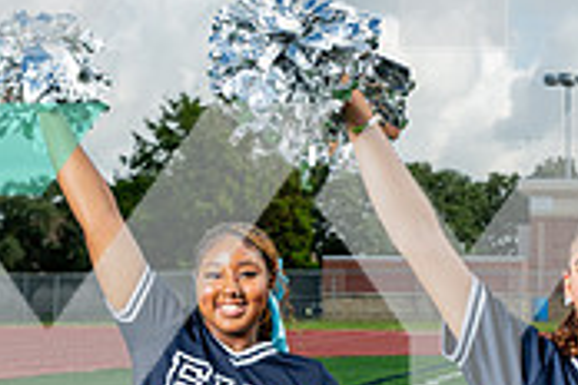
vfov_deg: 10.8
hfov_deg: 15.8
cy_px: 280
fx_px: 2039
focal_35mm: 127
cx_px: 605
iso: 100
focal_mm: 38
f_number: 7.1
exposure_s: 1/250
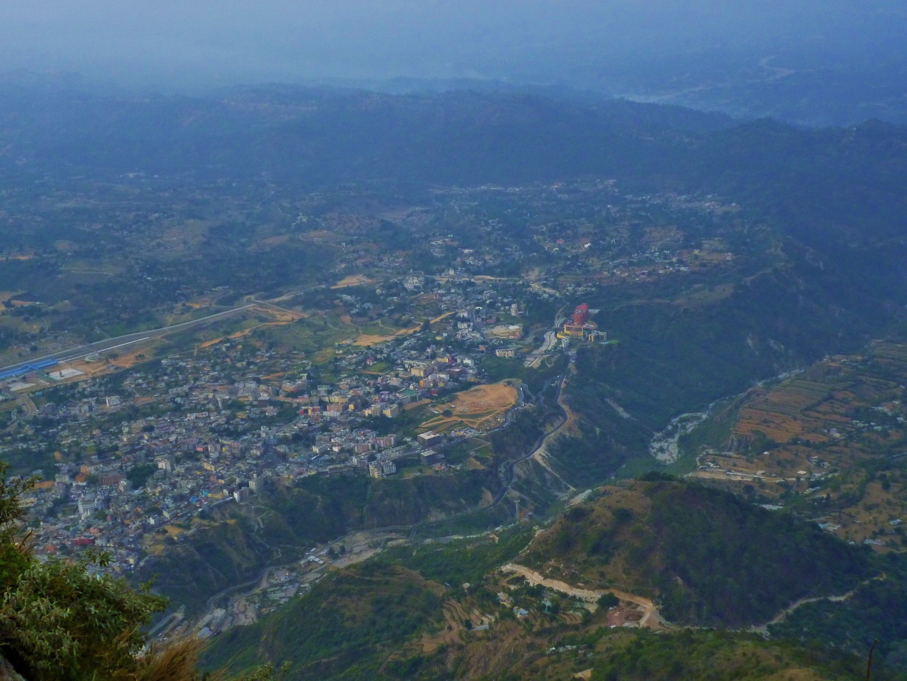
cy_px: 340
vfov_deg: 26.1
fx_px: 1467
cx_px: 454
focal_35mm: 56
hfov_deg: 34.3
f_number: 4.4
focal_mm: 10
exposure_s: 1/80
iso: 320
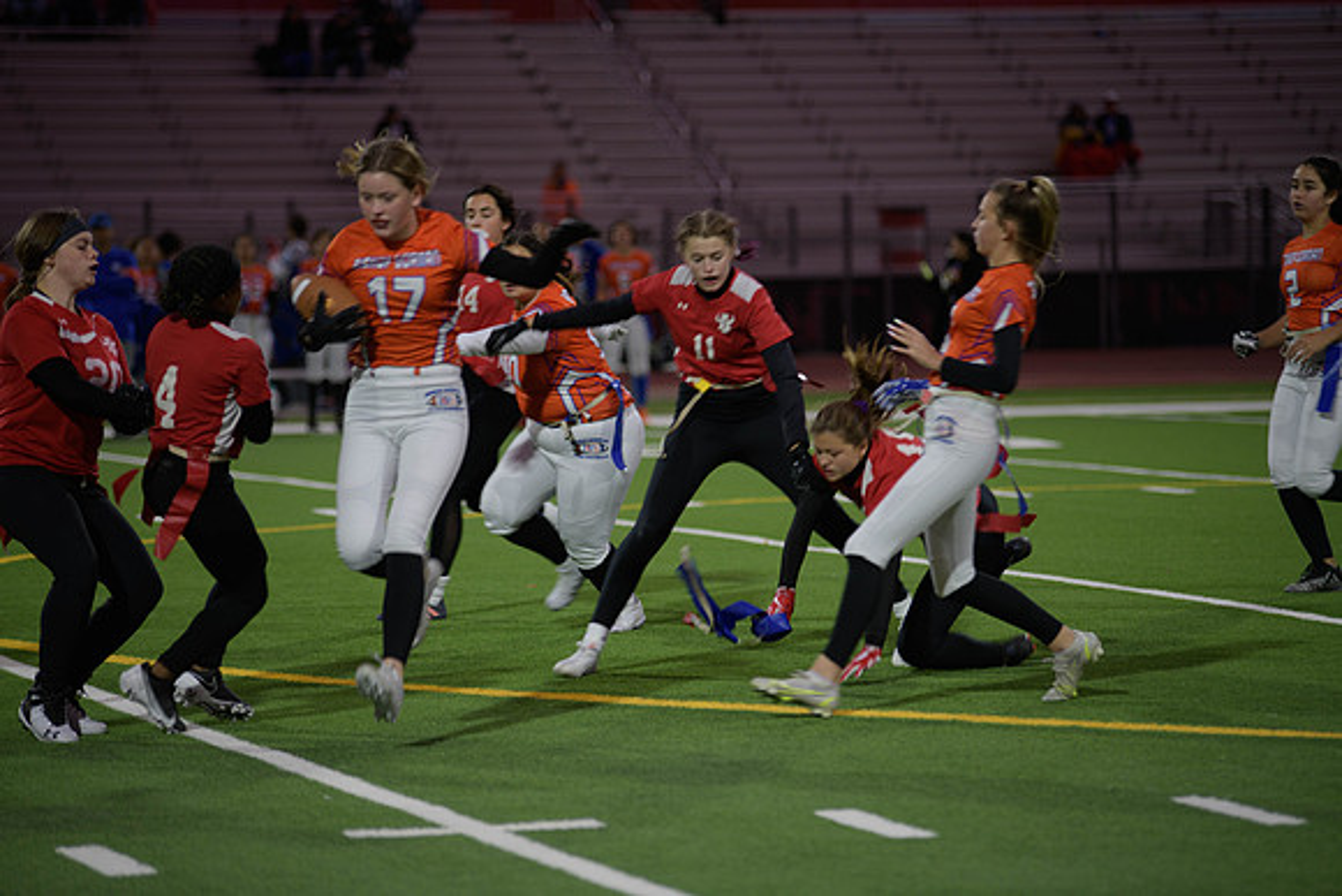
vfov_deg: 8.3
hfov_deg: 12.4
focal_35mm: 165
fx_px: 6152
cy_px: 448
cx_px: 671
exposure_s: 1/200
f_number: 2.8
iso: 400
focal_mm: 165
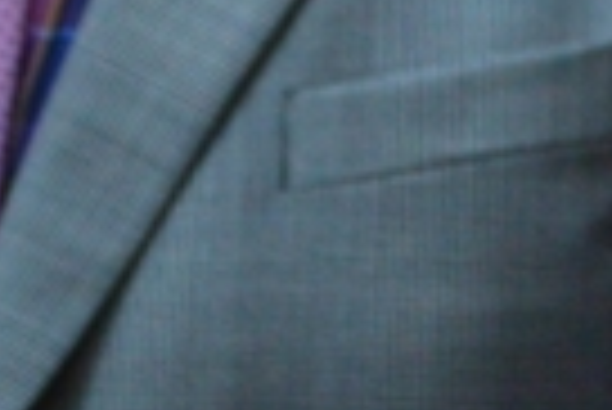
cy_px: -464
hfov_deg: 1.2
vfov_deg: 0.8
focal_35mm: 1717
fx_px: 29219
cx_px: 1206
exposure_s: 1/2000
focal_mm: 195
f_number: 4.8
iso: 800
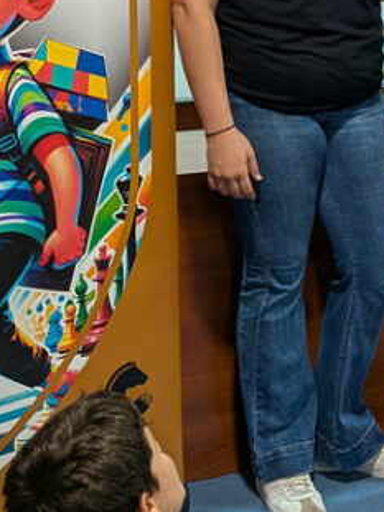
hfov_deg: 18.1
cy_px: -36
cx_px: 405
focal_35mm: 79
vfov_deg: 23.4
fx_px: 1169
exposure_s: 1/100
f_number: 1.7
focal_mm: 4.53
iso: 67
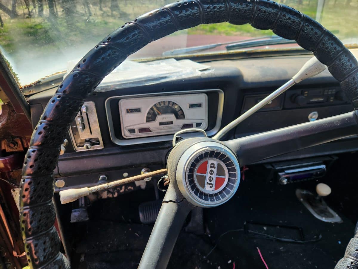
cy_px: 134
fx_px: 238
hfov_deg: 73.9
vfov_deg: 58.9
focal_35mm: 23
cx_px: 179
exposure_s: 1/172
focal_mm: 5.4
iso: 25
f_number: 1.8
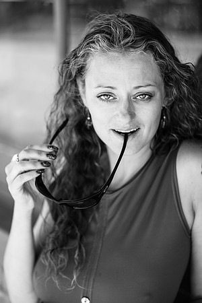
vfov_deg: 23.9
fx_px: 715
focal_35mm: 85
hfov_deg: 16.1
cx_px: 101
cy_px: 152
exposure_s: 1/800
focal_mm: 85
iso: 80
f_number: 1.8
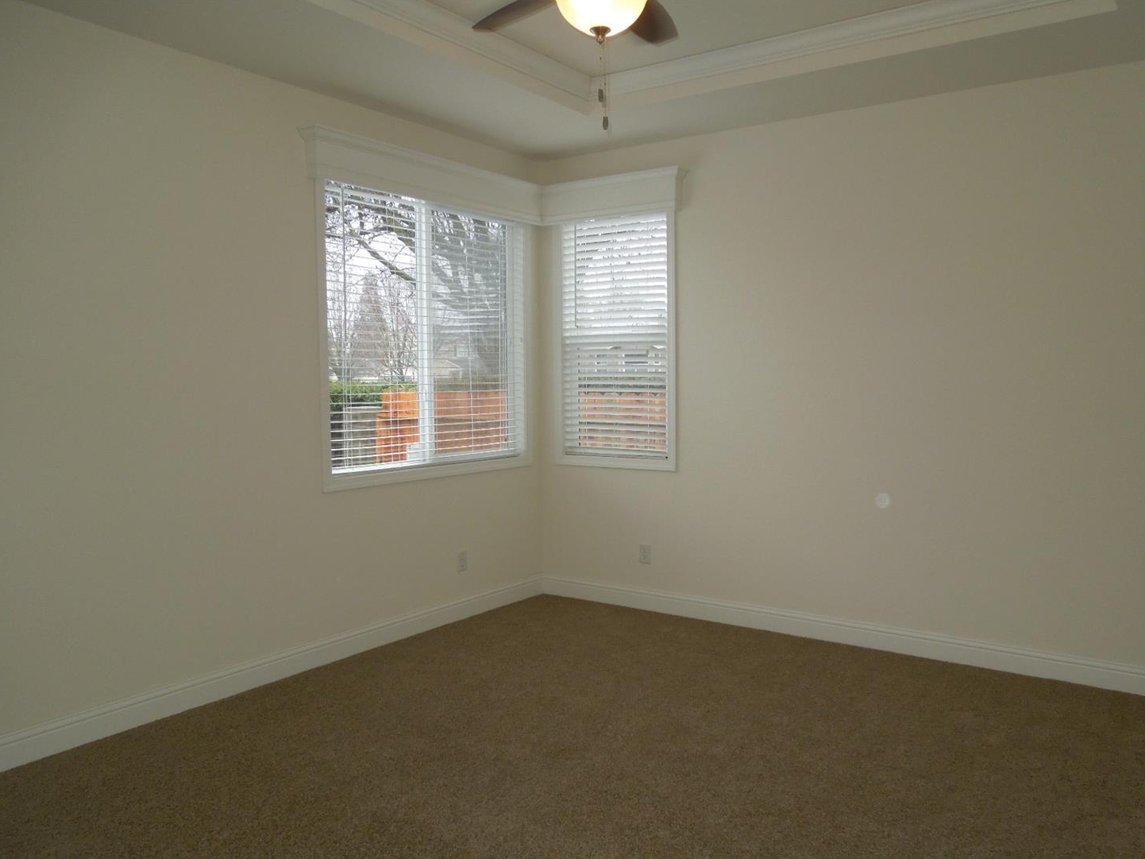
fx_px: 860
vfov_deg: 53.0
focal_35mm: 26
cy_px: 444
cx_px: 586
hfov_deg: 67.3
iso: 200
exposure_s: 1/40
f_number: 3.3
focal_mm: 4.5
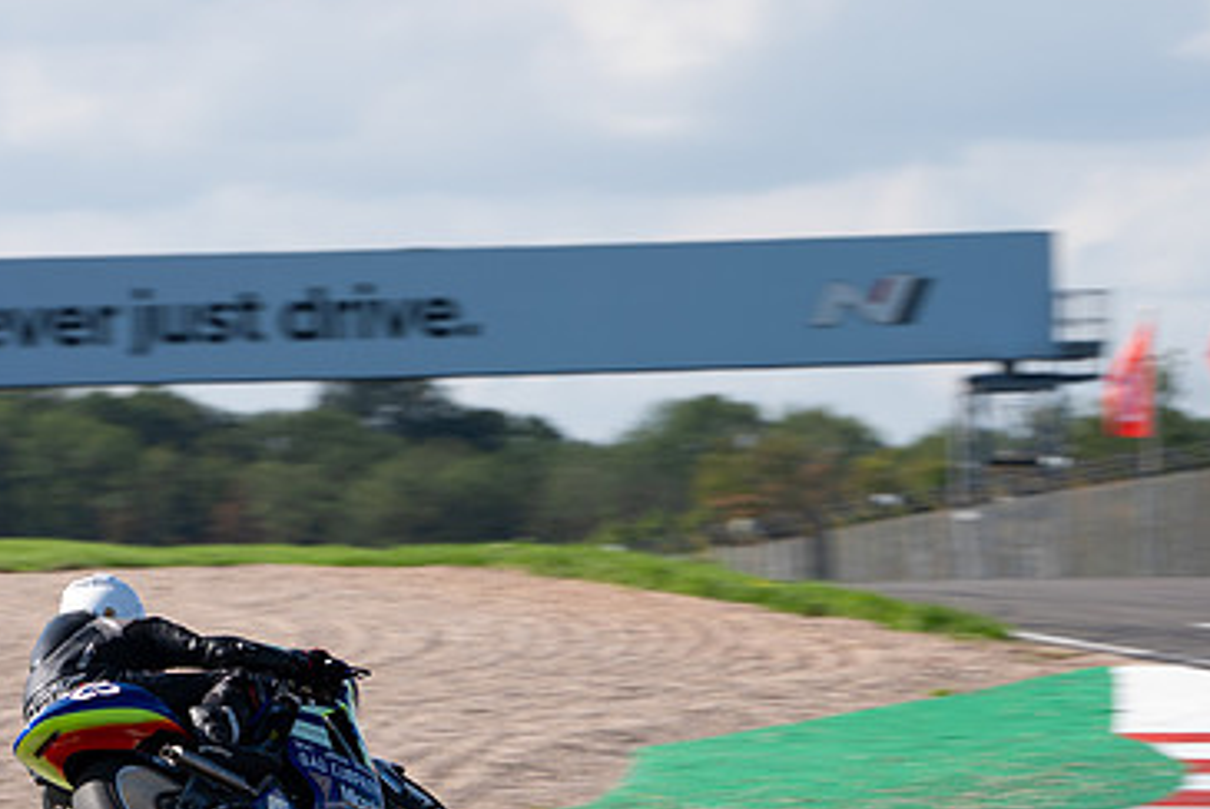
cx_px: 248
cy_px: 733
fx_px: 13724
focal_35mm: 408
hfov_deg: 5.0
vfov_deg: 3.4
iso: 125
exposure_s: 1/200
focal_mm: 221
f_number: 9
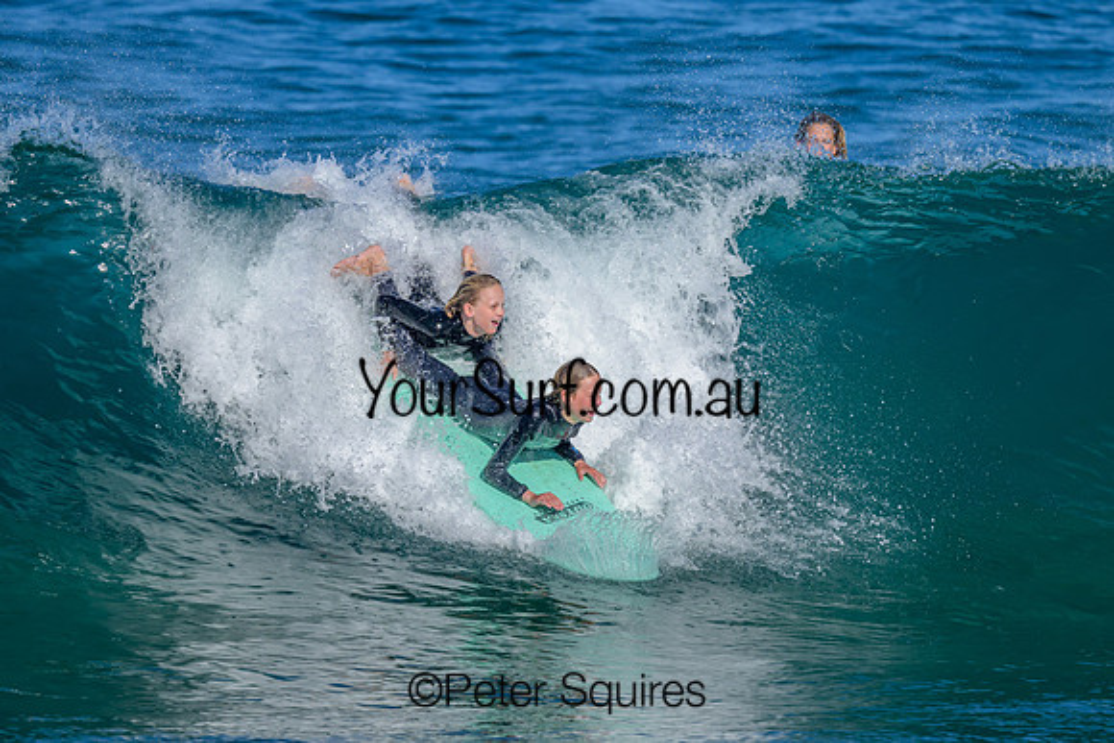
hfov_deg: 1.9
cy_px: 286
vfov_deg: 1.3
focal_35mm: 1099
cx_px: 489
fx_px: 34006
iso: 360
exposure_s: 1/2000
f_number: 8
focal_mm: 800
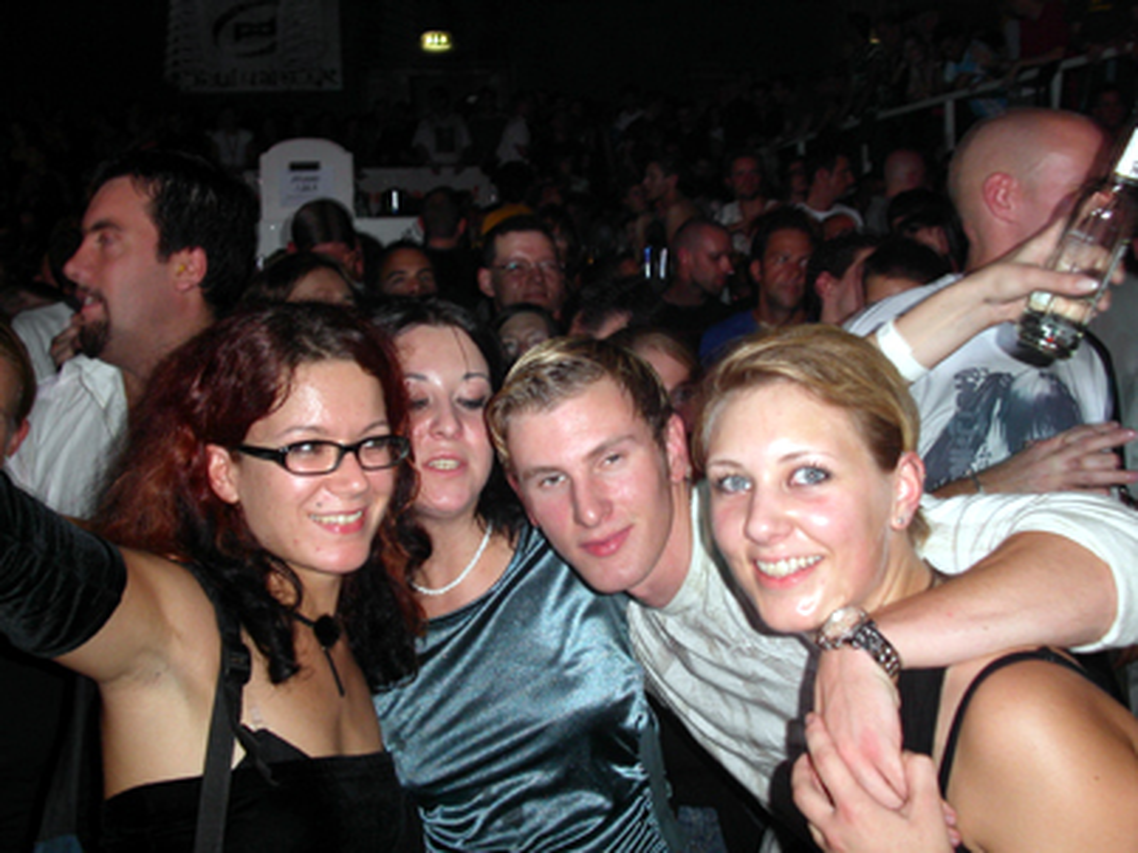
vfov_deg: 37.7
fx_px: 1249
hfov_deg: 49.0
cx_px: 569
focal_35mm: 38
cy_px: 426
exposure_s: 1/30
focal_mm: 7.8
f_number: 2.8
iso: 100
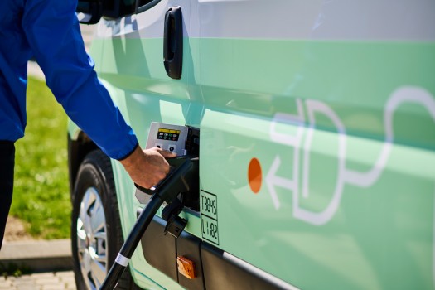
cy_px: 145
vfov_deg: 16.1
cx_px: 218
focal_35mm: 85
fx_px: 1027
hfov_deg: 23.9
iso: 64
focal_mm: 85
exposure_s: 1/1600
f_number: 2.2
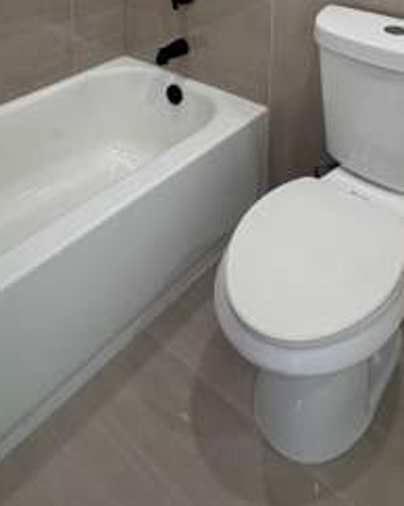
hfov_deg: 41.1
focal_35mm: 36
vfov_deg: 40.6
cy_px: -50
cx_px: 187
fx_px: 539
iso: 200
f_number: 2.2
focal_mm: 2.22
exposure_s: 1/120
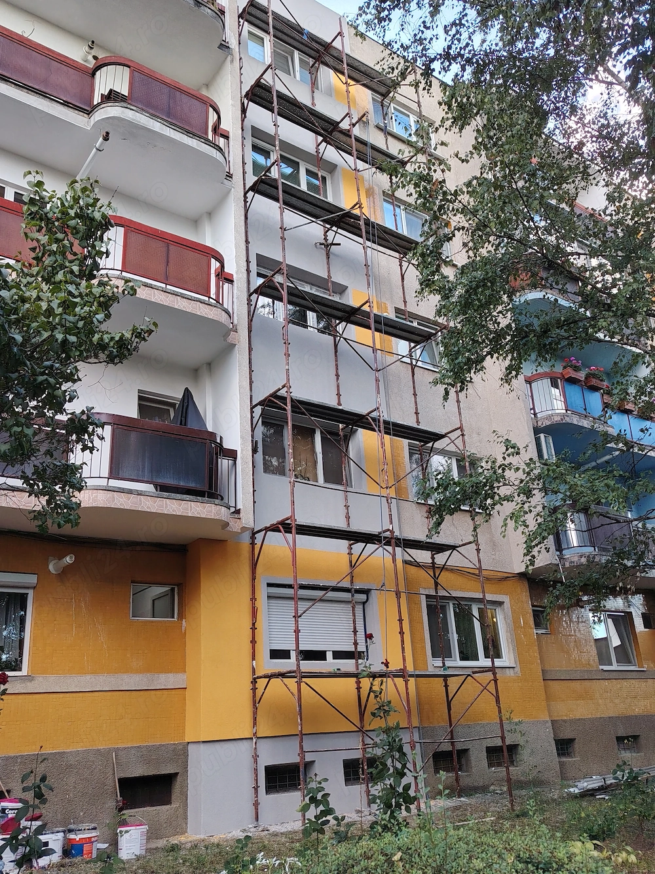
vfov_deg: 60.0
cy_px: 437
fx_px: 757
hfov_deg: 46.8
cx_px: 328
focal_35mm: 30
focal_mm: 5.25
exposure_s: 1/100
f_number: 1.75
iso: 147
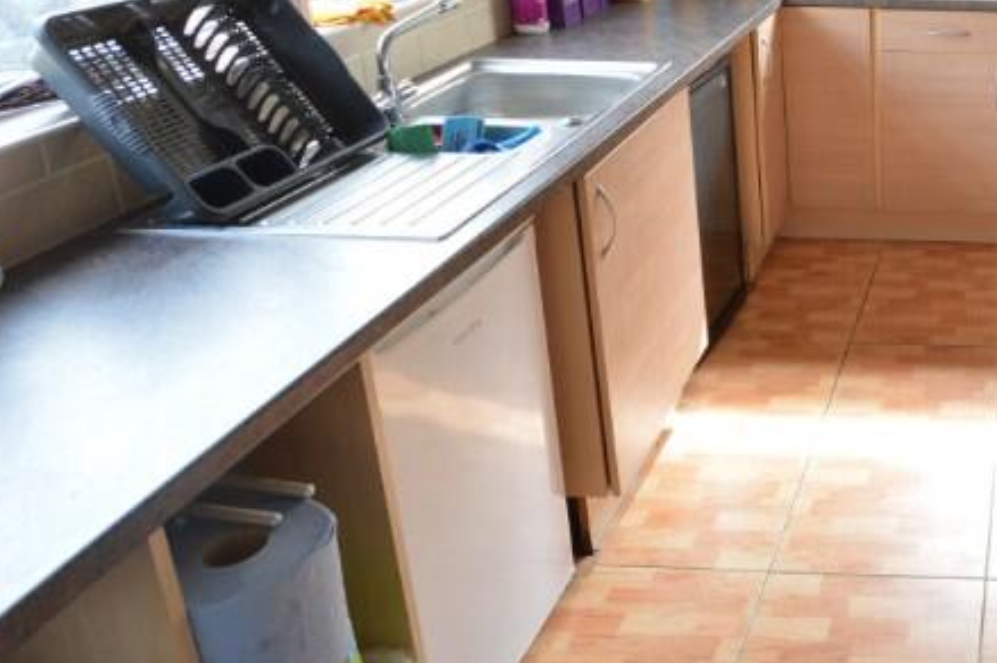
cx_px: 1038
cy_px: 84
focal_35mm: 35
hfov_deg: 44.6
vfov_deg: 35.8
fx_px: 969
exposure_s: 1/20
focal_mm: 10
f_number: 8
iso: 400
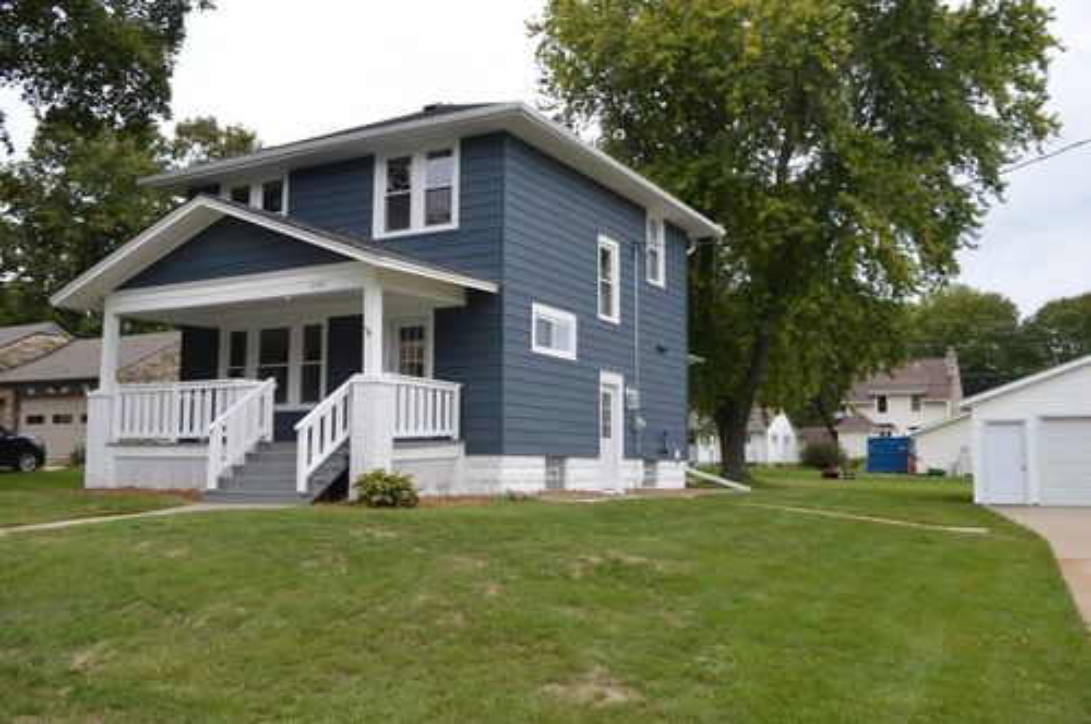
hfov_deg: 57.3
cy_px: 362
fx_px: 999
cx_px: 546
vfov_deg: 39.9
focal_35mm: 33
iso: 100
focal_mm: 22
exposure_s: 1/125
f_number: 5.6
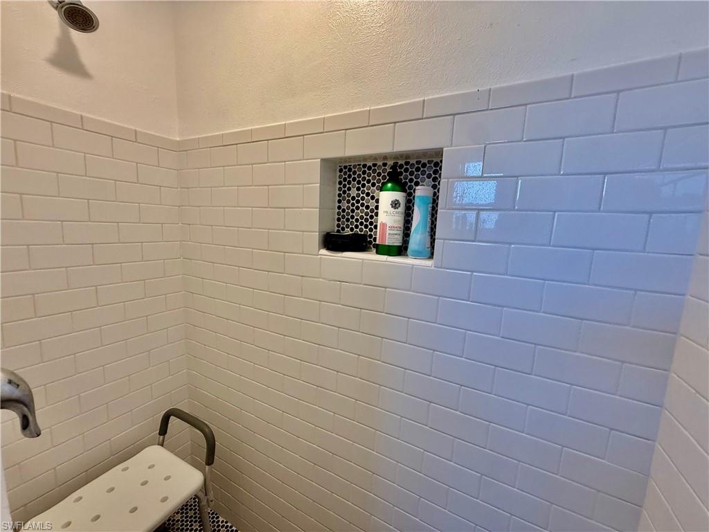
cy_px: 266
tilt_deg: -8.2
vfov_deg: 85.7
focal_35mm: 14
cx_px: 354
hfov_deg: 102.1
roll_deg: -2.5
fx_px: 287
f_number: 2.2
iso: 125
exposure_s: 1/120
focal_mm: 2.22
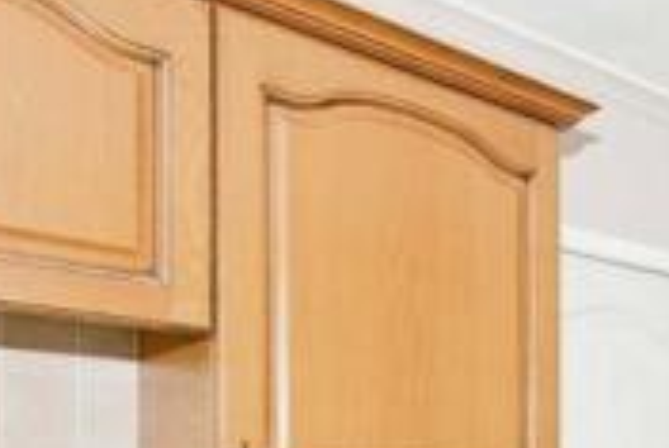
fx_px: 968
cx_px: 705
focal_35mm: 52
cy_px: 537
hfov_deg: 33.9
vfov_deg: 23.8
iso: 400
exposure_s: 1/60
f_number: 4
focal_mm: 14
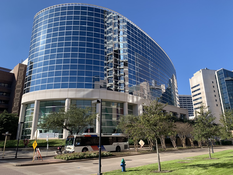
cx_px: 116
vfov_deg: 53.1
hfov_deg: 67.3
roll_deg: +0.4
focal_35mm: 26
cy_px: 88
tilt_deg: +18.5
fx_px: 175
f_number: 1.8
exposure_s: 1/1560
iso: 25
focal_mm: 4.25
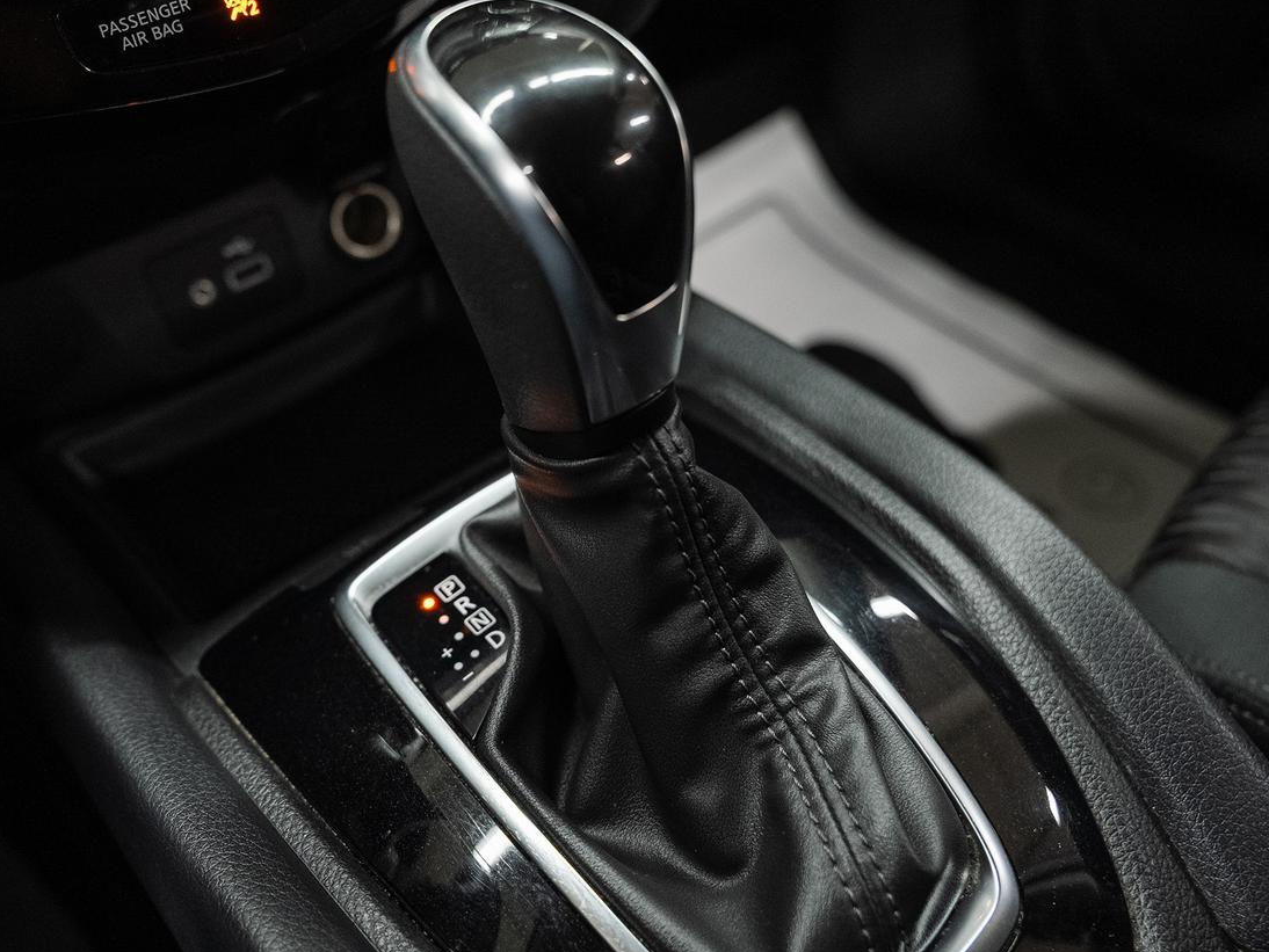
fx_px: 1210
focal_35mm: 33
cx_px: 527
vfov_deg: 42.9
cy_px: 409
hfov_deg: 55.1
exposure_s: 1/40
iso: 1250
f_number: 3.5
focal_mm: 24
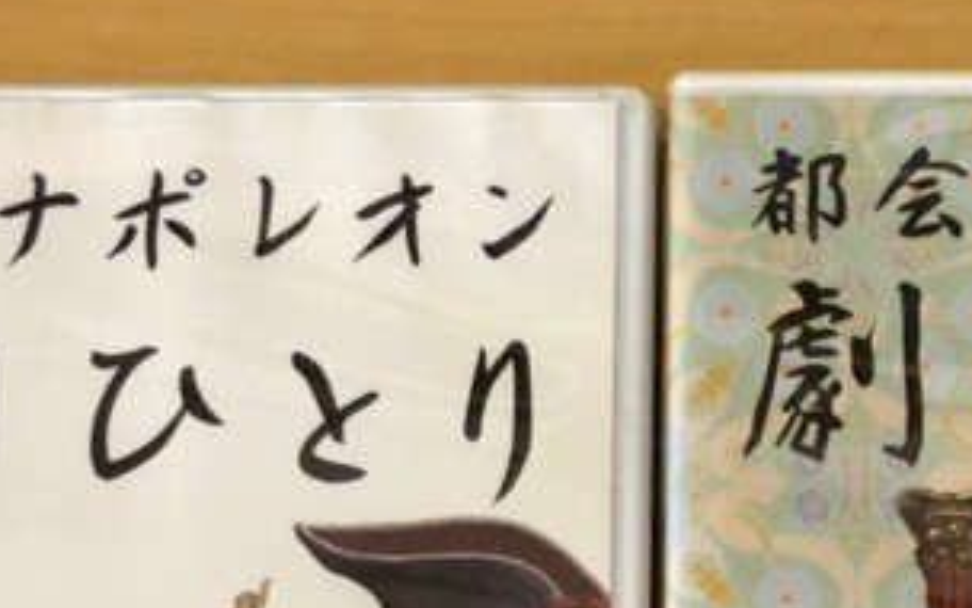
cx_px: 649
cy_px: 915
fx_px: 2066
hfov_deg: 26.3
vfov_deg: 15.4
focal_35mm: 78
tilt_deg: -81.6
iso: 100
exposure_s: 1/17
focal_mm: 4
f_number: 1.8
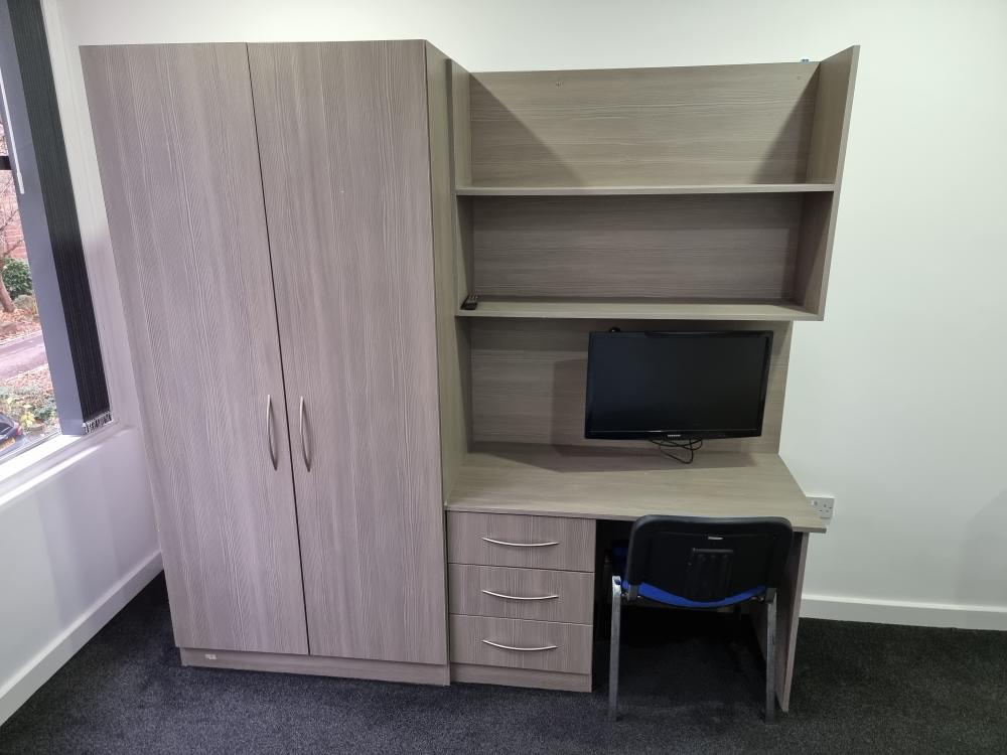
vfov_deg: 56.8
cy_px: 378
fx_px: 698
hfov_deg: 71.6
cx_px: 504
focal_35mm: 24
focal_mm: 6.7
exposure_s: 1/50
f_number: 1.8
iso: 640
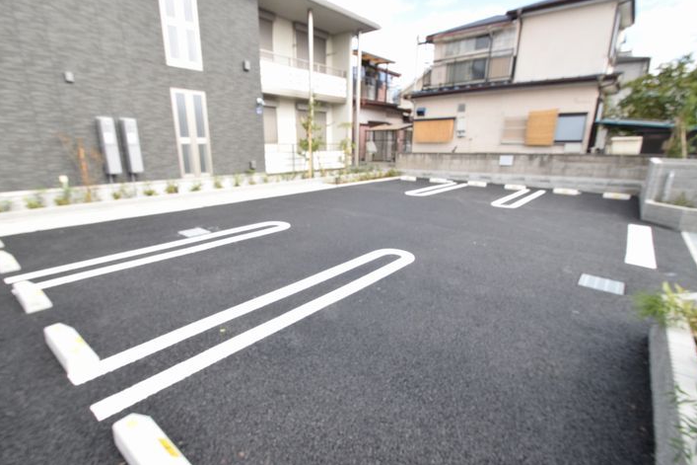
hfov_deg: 93.2
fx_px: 329
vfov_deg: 70.4
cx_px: 327
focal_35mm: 17
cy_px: 243
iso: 1600
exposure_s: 1/400
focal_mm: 10
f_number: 10
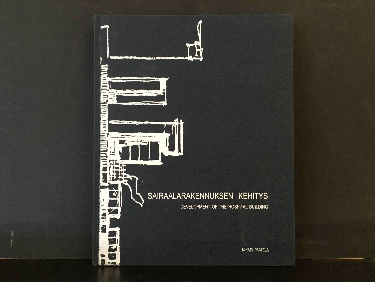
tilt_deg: -49.5
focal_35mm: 29
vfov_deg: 48.2
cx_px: 188
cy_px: 141
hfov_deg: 61.7
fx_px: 314
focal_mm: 4.15
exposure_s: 1/20
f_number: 2.2
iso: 200
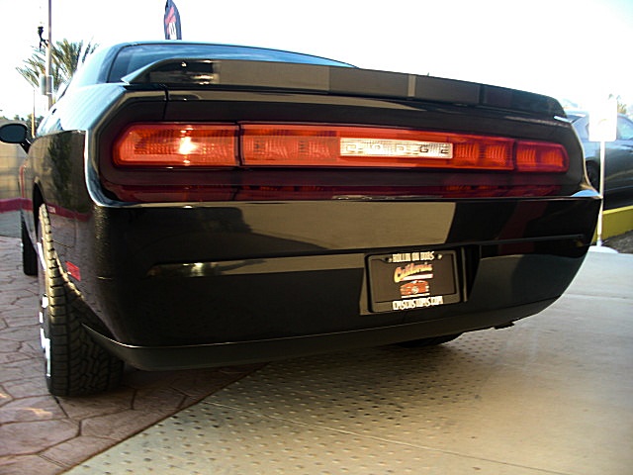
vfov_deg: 39.7
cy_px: 238
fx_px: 658
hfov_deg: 51.4
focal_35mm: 36
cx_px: 316
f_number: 2.8
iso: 50
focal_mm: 6.3
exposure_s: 1/80
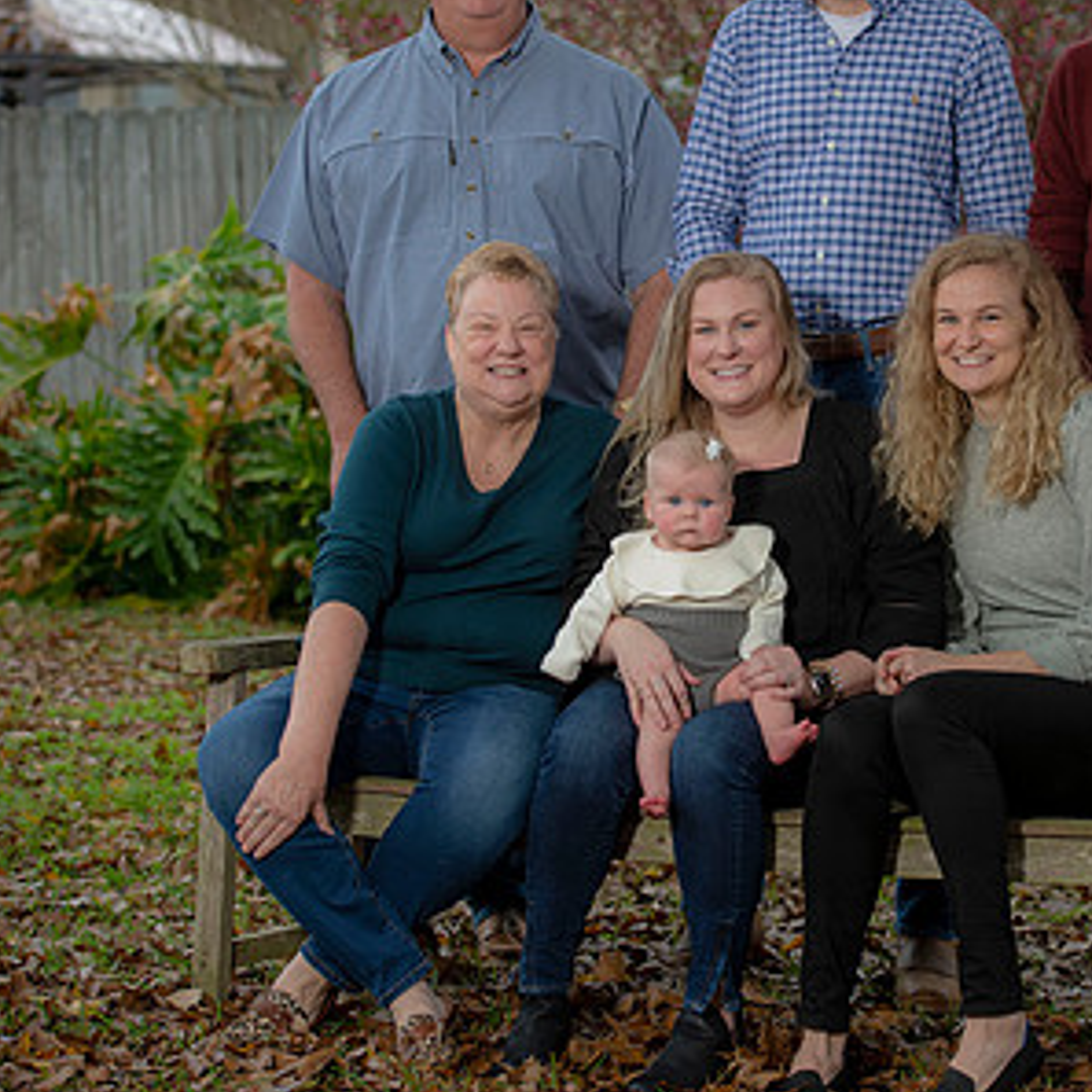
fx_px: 4140
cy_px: 463
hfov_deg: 15.0
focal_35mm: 116
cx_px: 768
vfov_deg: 15.0
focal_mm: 70
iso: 160
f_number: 3.5
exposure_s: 1/200
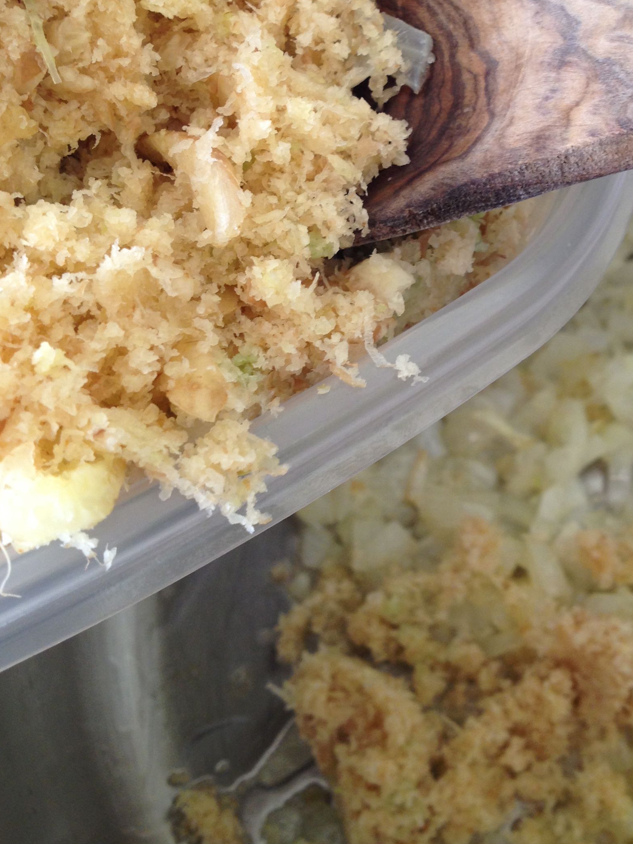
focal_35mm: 55
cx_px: 489
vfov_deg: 34.5
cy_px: 258
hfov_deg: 26.2
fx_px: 1341
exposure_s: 1/24
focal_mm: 4.28
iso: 50
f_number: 2.4
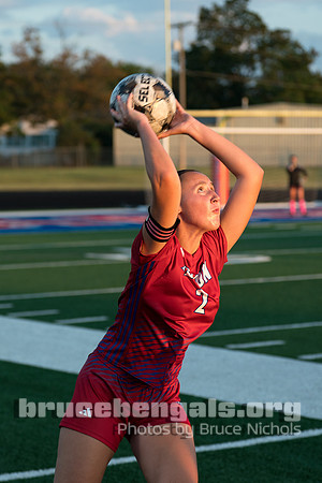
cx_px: 123
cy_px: 259
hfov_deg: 12.0
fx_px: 1535
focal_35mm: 114
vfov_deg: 17.9
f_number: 2.8
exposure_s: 1/1000
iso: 400
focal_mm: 70
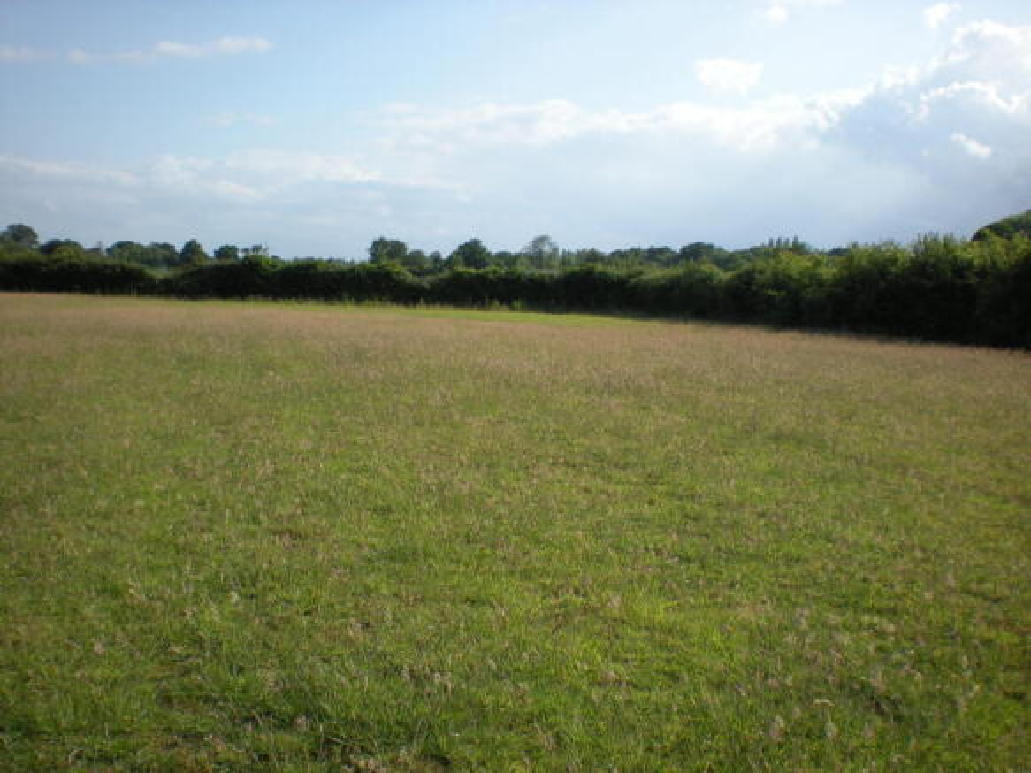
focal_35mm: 38
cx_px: 516
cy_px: 386
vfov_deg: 37.7
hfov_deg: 49.0
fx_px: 1132
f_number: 4.6
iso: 64
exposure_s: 1/390
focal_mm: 6.3
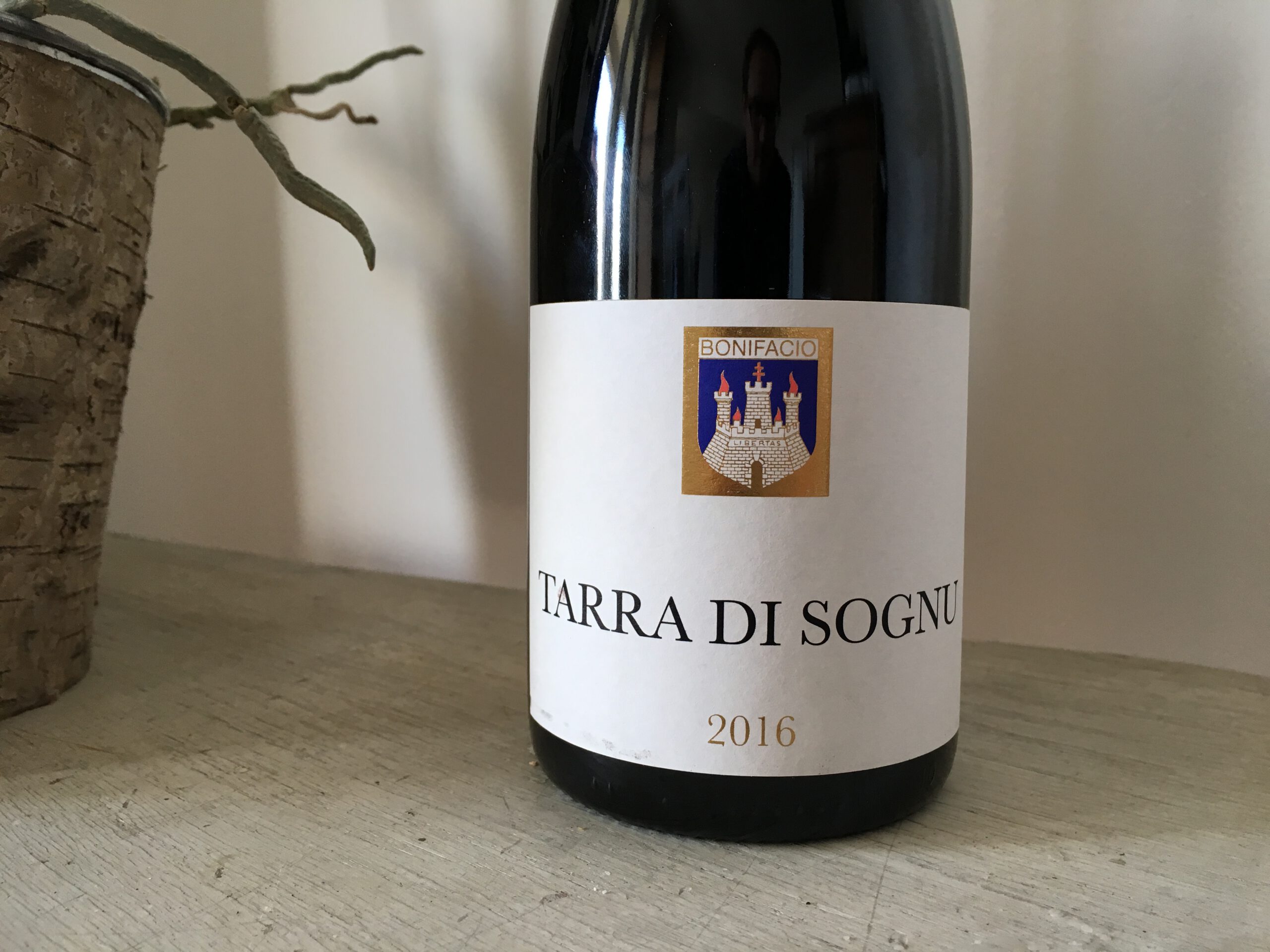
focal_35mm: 29
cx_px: 635
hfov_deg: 61.7
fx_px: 1064
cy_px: 476
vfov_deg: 48.2
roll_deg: +0.5
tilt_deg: -8.6
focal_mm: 4.15
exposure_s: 1/33
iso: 40
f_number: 2.2
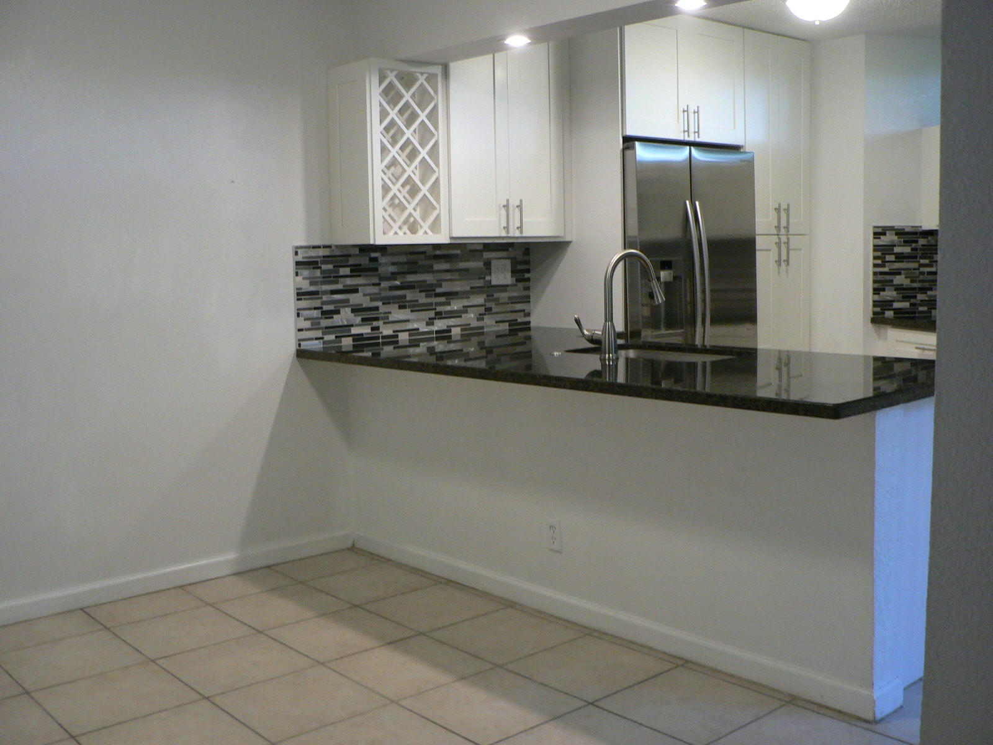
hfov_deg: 51.4
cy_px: 372
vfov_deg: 39.7
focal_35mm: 36
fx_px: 1033
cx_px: 496
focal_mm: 6
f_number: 2.8
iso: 200
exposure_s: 1/30
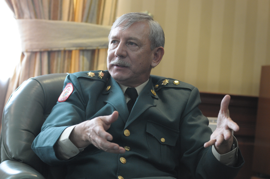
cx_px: 135
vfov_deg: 11.1
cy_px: 90
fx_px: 921
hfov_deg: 16.7
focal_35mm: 123
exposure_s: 1/60
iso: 800
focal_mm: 82
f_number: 2.8
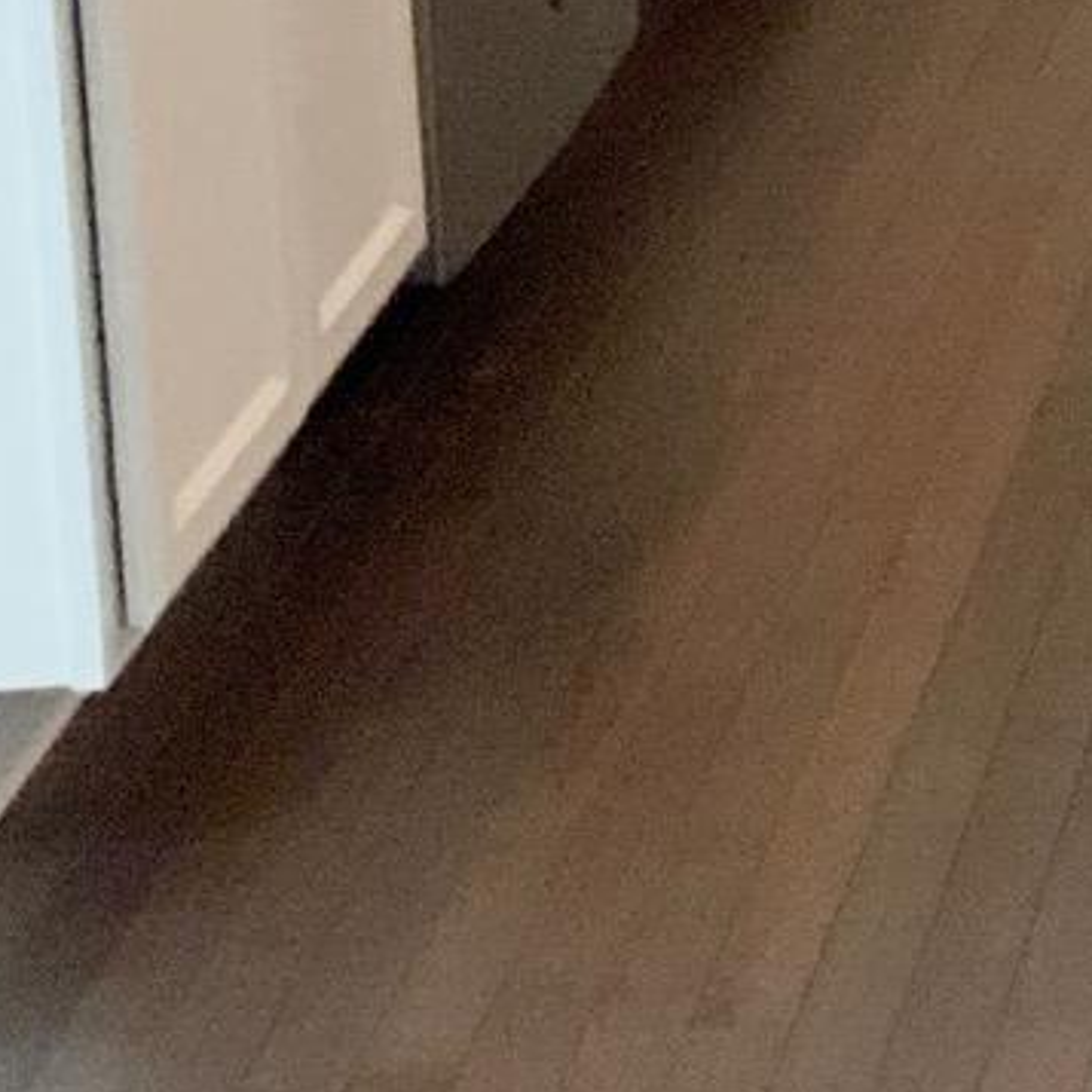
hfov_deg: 9.8
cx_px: 3016
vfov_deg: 11.1
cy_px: -899
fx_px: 5246
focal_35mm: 147
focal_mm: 3
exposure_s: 1/60
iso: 200
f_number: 1.8
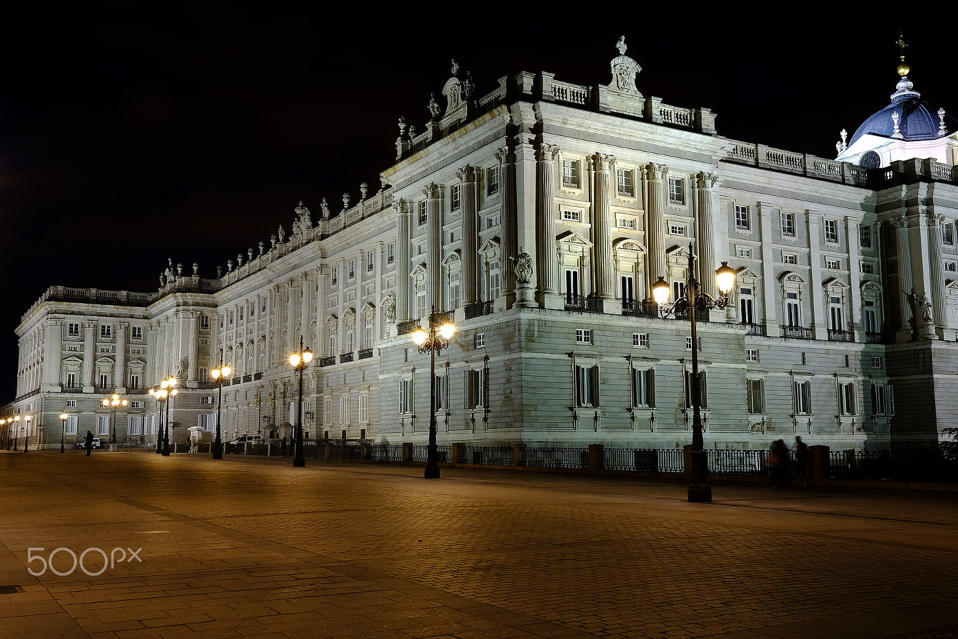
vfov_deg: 36.9
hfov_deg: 53.1
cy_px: 314
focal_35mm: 36
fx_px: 958
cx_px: 482
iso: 100
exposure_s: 15
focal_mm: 23
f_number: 16
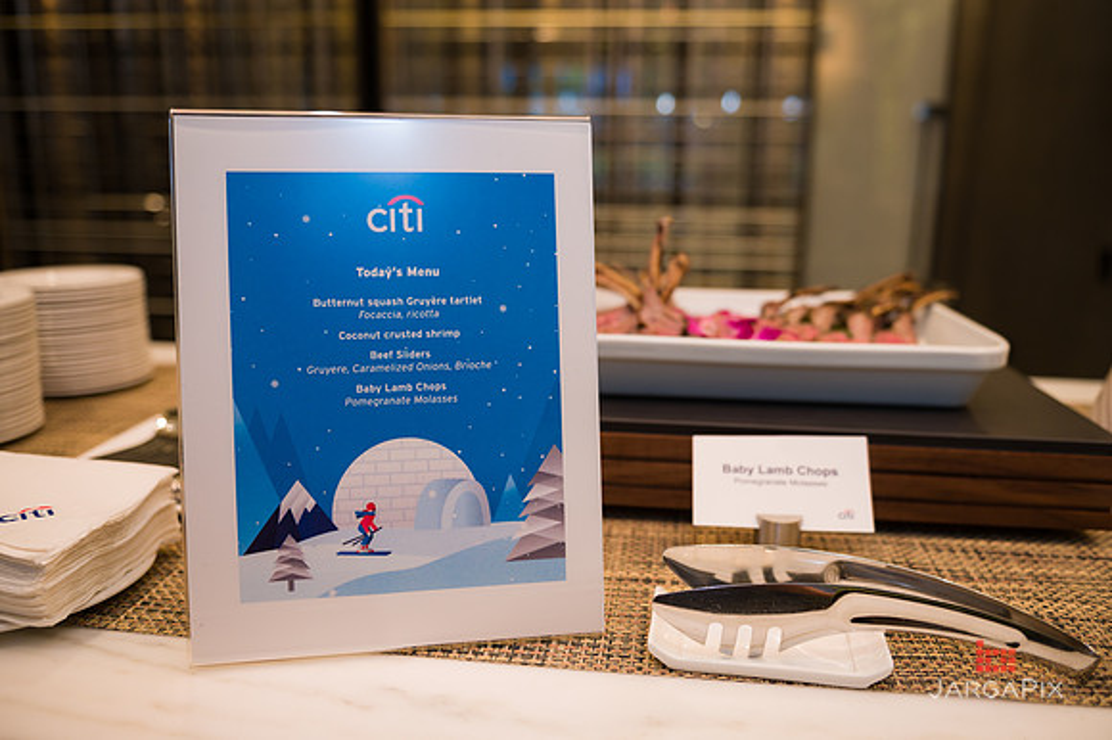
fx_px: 957
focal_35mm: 31
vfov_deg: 42.3
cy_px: 370
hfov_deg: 60.3
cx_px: 556
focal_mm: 31
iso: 400
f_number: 3.2
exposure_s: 1/200
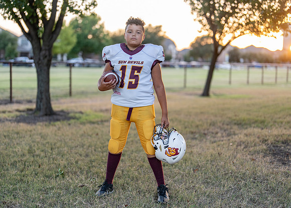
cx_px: 143
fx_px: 443
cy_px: 105
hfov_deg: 36.4
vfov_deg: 26.4
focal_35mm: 54
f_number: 1.2
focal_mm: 50
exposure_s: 1/500
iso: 200
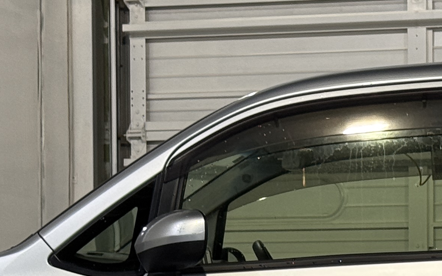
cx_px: 433
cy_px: 352
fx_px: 2108
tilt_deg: +0.7
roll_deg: +0.1
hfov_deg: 11.9
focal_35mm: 175
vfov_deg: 7.4
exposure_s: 1/60
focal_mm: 6.76
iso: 64
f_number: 1.78
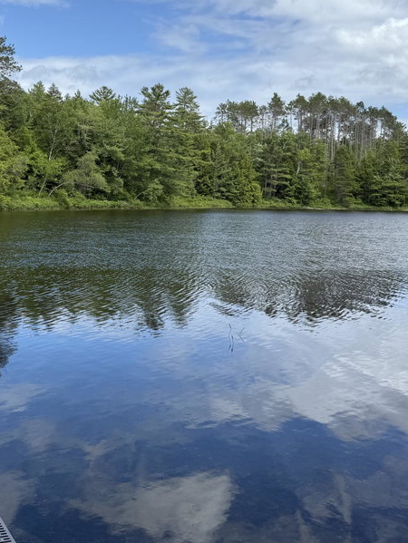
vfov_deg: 45.4
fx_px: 644
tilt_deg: -0.9
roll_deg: -1.2
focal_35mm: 41
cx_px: 128
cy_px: 205
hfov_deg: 34.8
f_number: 1.78
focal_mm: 6.76
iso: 80
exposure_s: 1/3953
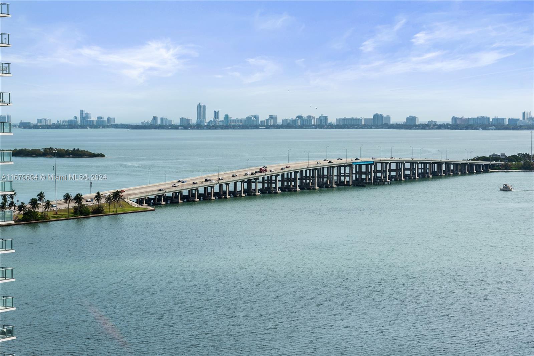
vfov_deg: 16.1
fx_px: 1261
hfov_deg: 23.9
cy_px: 178
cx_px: 267
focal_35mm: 85
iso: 100
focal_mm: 85
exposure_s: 1/500
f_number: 8
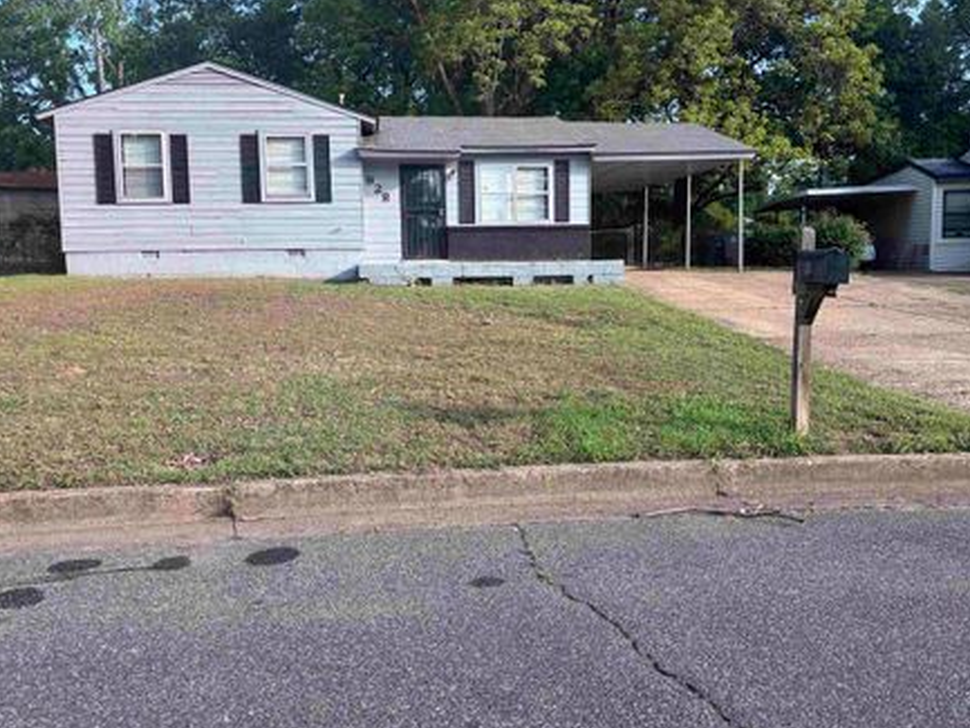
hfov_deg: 59.9
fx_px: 841
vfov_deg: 46.8
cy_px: 335
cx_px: 468
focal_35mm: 30
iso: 50
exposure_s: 1/466
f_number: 1.6
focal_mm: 5.96
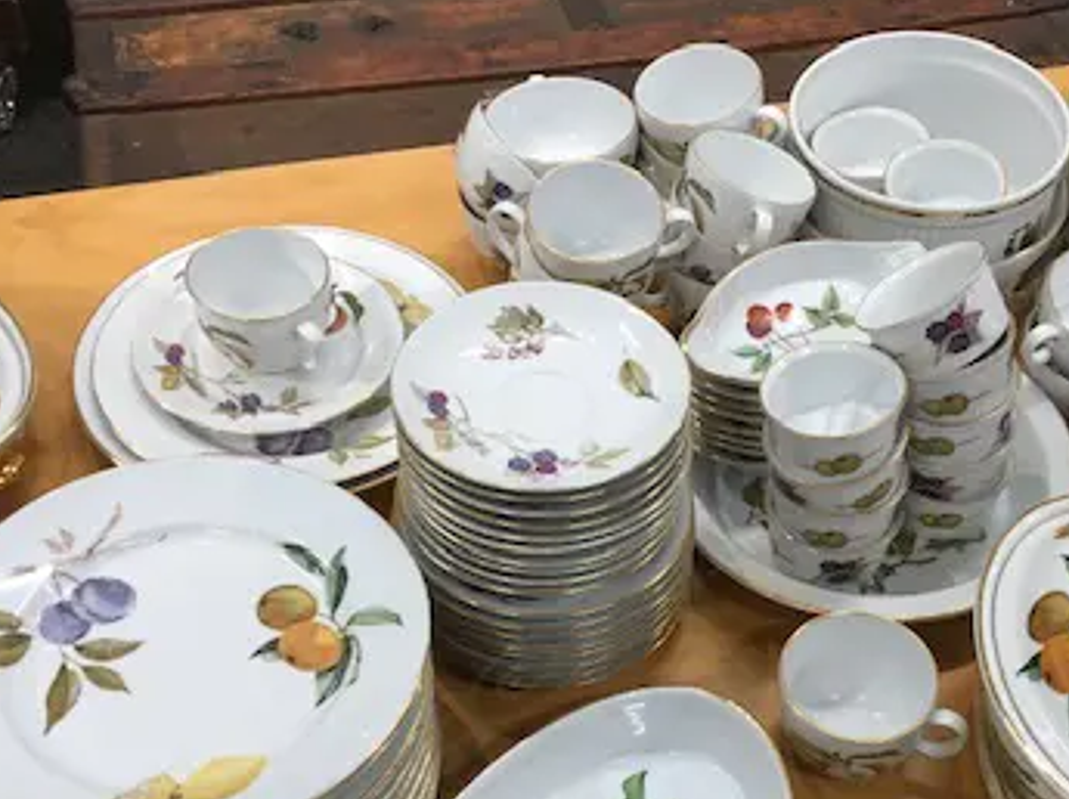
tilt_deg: -48.3
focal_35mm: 52
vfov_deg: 27.8
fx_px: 1604
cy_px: 551
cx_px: 694
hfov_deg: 36.6
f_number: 1.8
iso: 25
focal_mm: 4
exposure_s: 1/33
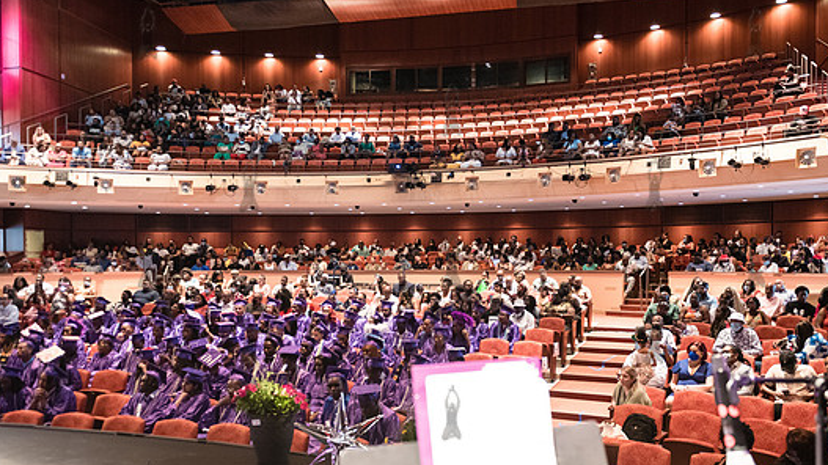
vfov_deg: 40.1
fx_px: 636
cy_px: 260
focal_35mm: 29
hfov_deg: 66.0
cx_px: 451
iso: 4000
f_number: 2.8
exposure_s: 1/100
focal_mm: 24
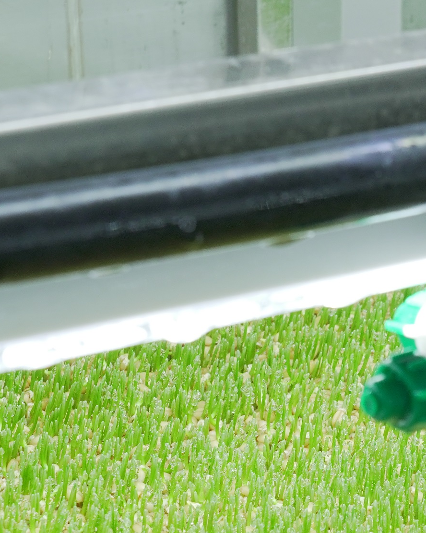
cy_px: 460
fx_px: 2159
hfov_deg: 11.1
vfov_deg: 14.0
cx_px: 484
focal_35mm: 137
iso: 1600
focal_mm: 54
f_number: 11
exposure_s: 1/80
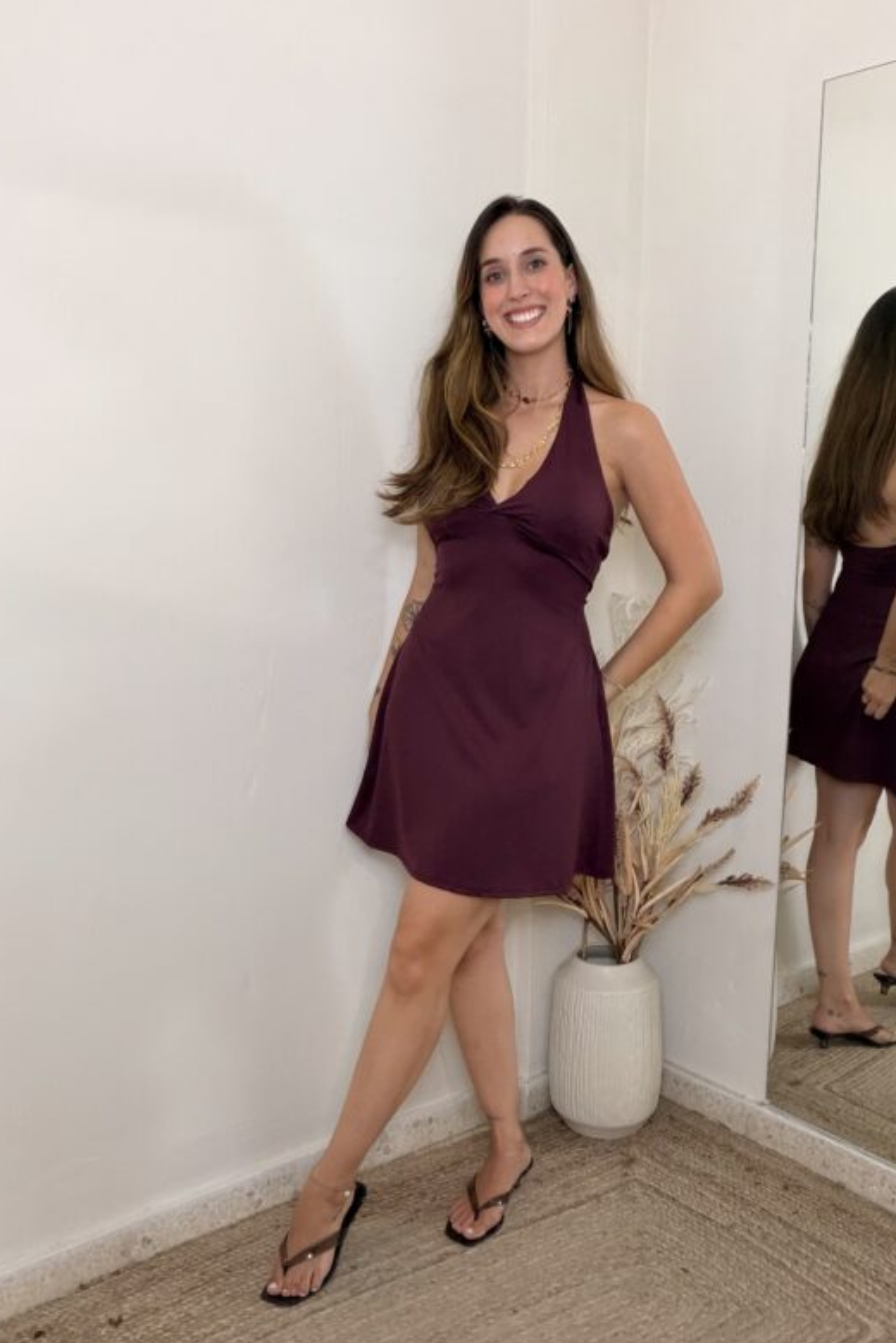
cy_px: 663
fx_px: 1195
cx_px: 467
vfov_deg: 58.7
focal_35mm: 32
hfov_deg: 41.1
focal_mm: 2.71
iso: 160
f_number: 1.9
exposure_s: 1/60
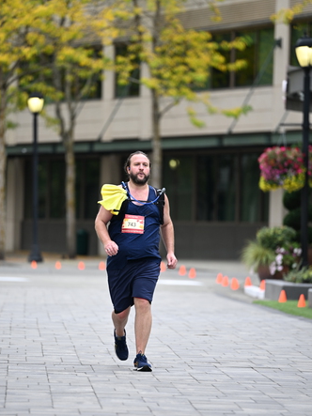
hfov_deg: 6.2
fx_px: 2874
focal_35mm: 239
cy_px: 228
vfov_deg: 8.3
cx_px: 141
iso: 400
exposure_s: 1/1250
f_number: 2.8
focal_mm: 200
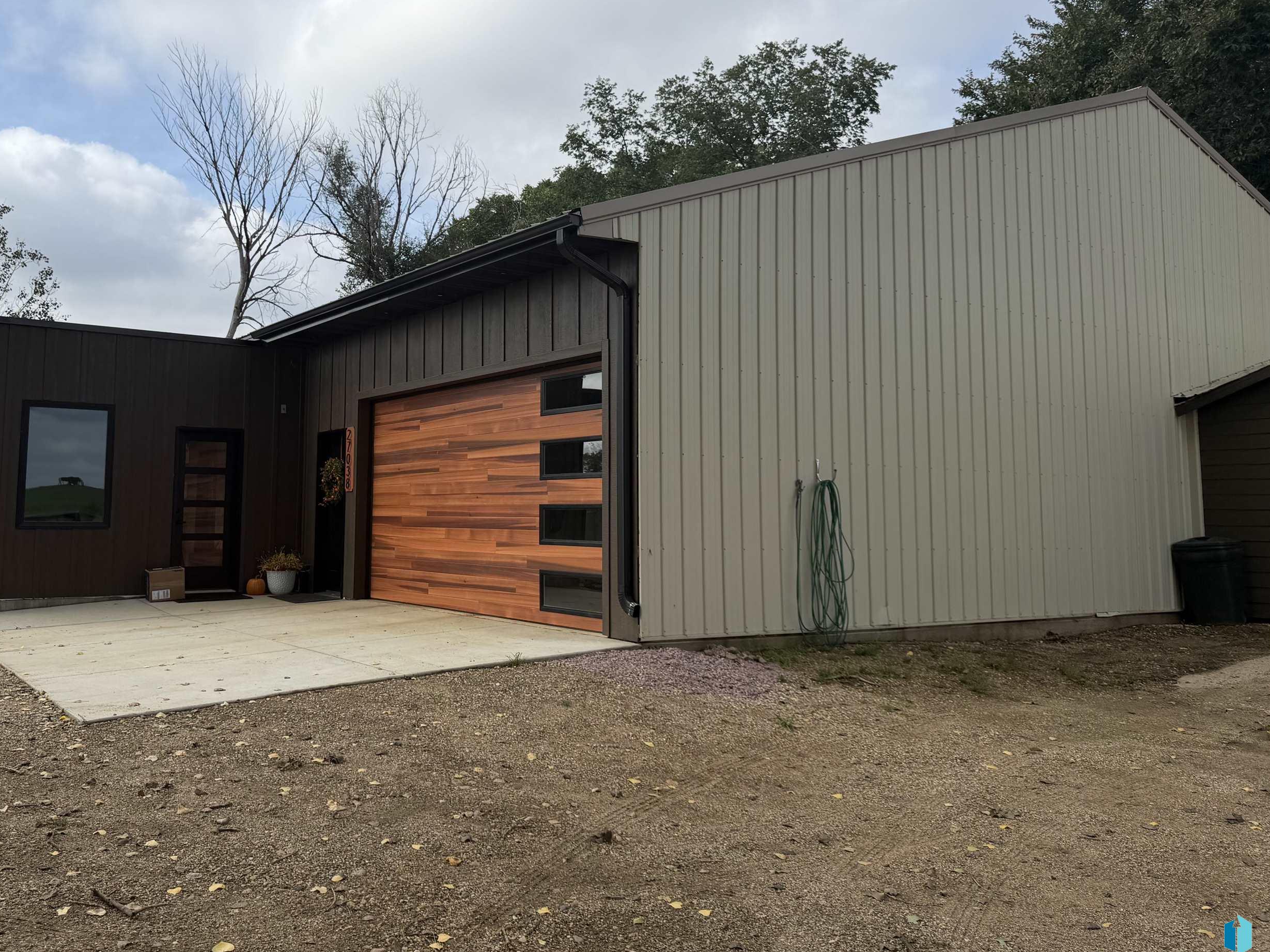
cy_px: 395
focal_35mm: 30
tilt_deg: +6.4
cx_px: 484
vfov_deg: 46.6
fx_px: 1101
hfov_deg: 59.3
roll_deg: -0.3
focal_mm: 6.76
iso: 80
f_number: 1.78
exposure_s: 1/5319
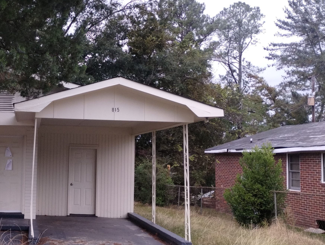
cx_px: 47
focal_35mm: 49
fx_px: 461
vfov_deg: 29.7
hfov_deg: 36.9
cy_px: 136
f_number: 1.8
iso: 400
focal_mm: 4.27
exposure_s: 1/83.8
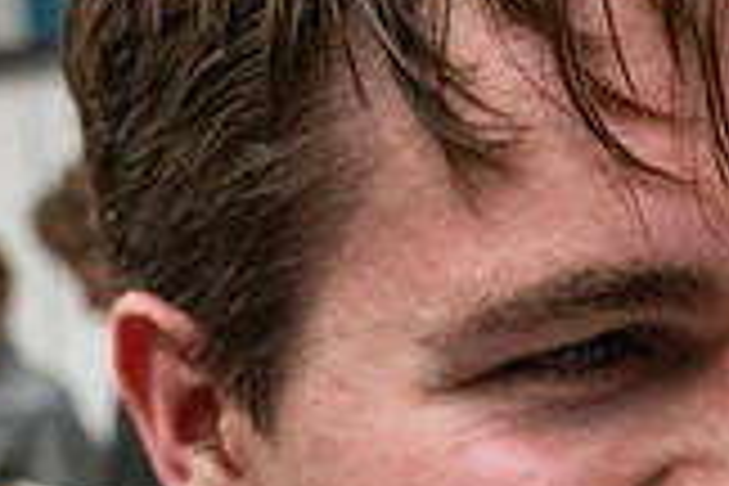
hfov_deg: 23.0
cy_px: 844
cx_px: 670
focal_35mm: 86
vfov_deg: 14.2
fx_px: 1741
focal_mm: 24
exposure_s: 1/500
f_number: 4
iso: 10000
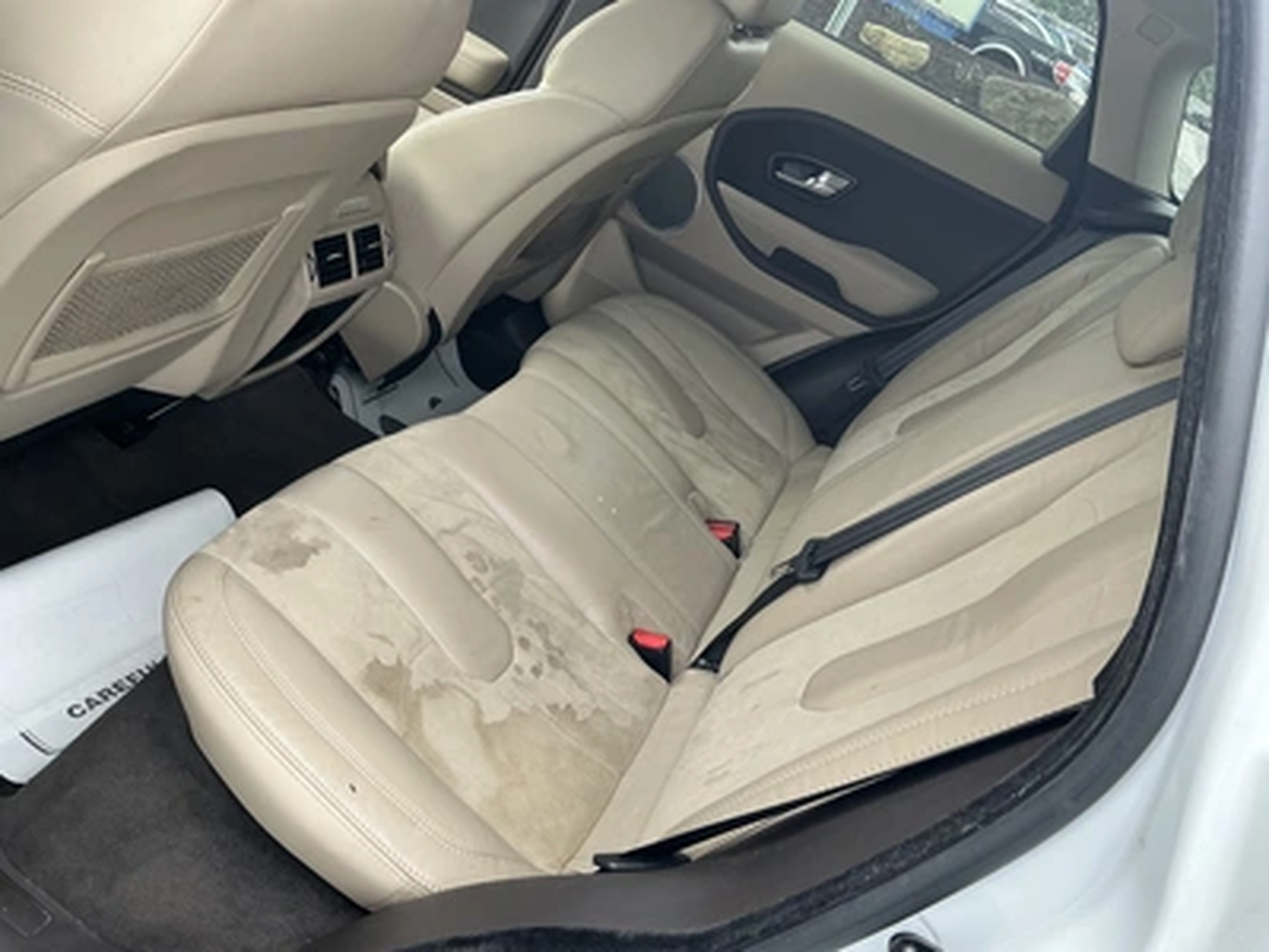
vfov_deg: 49.7
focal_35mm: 28
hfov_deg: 63.4
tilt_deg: -30.6
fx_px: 1026
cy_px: 476
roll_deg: -29.4
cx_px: 634
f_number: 1.8
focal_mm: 3
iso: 64
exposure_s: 1/122
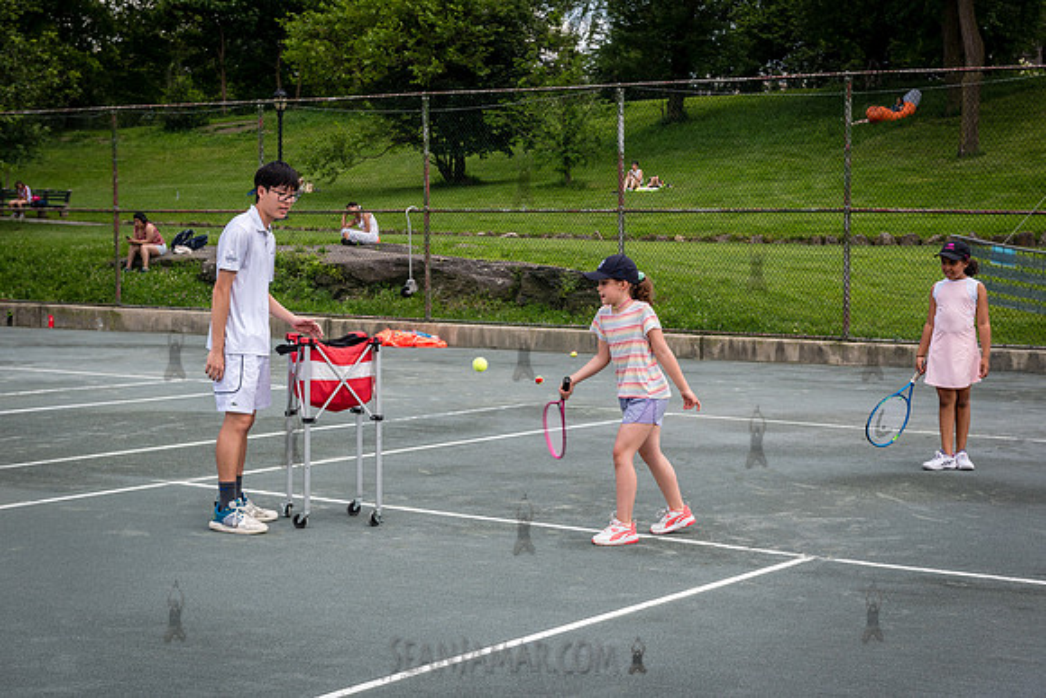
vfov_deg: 21.3
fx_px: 1855
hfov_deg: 31.5
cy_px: 349
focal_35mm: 64
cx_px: 514
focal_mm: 62
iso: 250
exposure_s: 1/400
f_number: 6.3
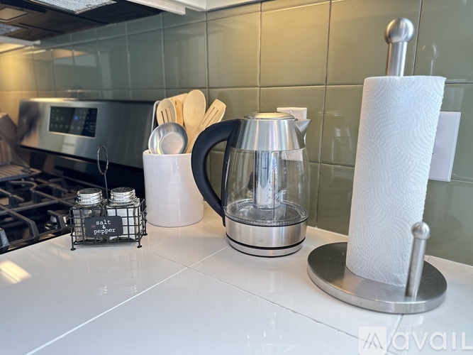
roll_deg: +0.2
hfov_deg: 71.6
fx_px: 328
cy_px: 178
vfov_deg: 56.8
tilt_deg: -14.0
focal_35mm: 24
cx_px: 236
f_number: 1.78
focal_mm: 6.86
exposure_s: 1/60
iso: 160
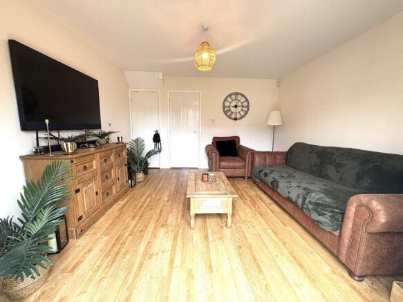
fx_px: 163
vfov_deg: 85.7
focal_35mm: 14
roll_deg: -0.7
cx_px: 202
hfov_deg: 102.1
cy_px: 151
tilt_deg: -7.8
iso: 125
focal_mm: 2.22
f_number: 2.2
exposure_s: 1/100
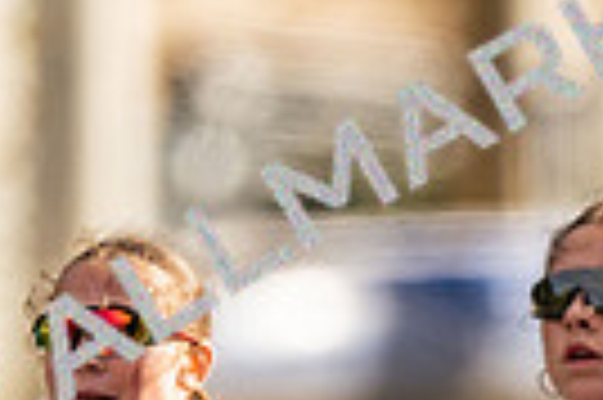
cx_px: 162
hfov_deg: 0.5
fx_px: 65262
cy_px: 636
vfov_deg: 0.4
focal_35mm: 3901
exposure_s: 1/2500
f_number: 4
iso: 200
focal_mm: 600
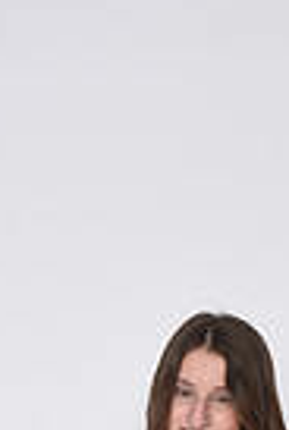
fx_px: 2432
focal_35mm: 203
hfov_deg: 6.8
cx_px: 338
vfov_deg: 9.8
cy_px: 669
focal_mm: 48
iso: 160
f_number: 8
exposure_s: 1/100
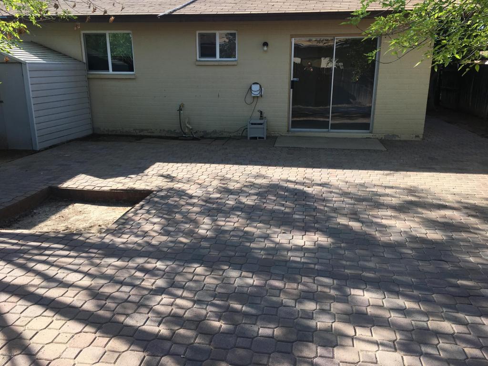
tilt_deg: -15.6
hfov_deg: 61.7
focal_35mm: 29
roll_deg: +0.3
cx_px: 244
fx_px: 409
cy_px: 183
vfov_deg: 48.2
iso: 25
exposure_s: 1/447
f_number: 2.2
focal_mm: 4.15
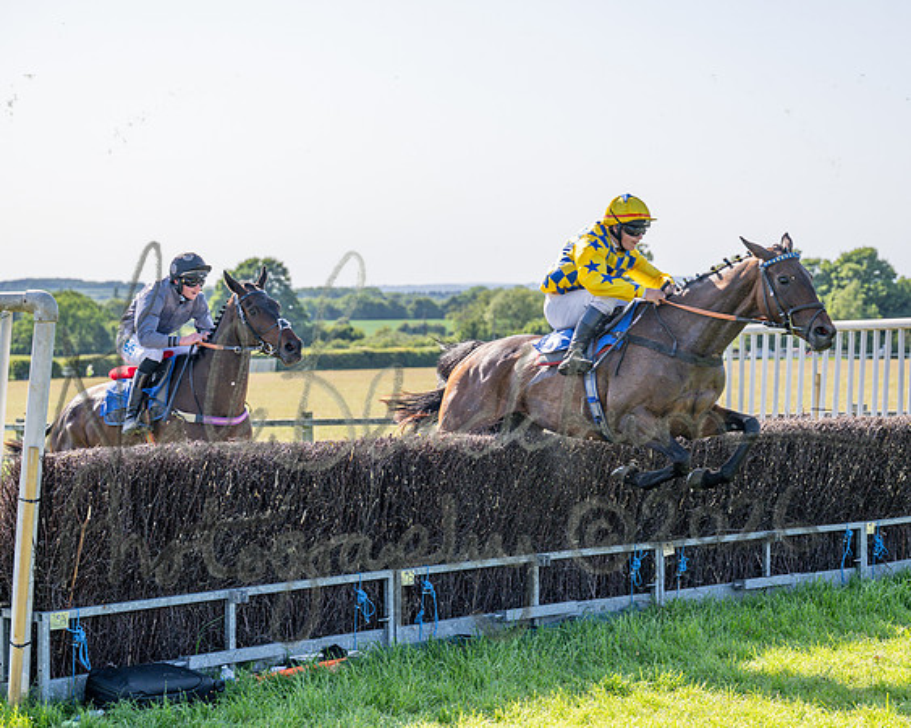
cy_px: 364
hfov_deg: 24.2
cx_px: 456
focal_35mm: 79
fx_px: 2126
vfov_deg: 19.4
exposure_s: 1/1600
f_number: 4
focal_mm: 70
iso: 200
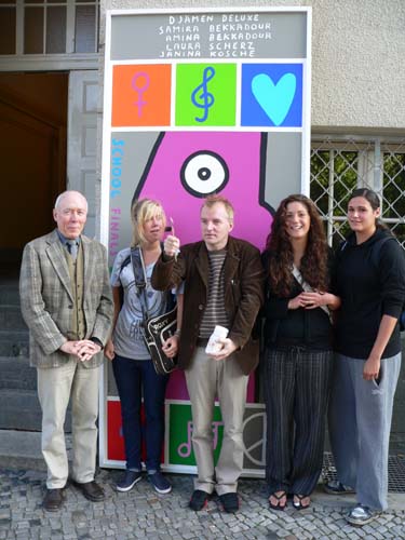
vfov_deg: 51.4
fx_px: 562
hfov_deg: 39.7
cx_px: 202
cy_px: 270
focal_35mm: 36
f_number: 2.8
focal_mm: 6
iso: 80
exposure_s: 1/80
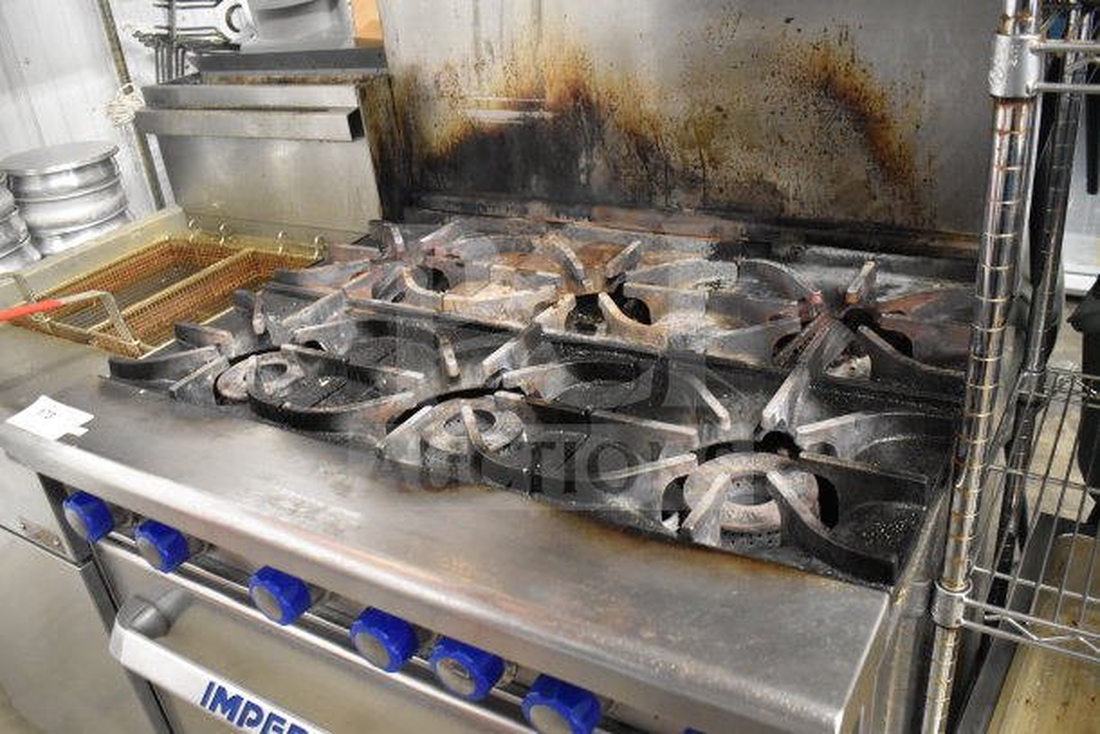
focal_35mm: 30
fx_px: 917
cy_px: 367
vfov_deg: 43.6
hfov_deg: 61.9
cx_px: 550
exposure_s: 1/30
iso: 3600
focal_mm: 20
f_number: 3.8
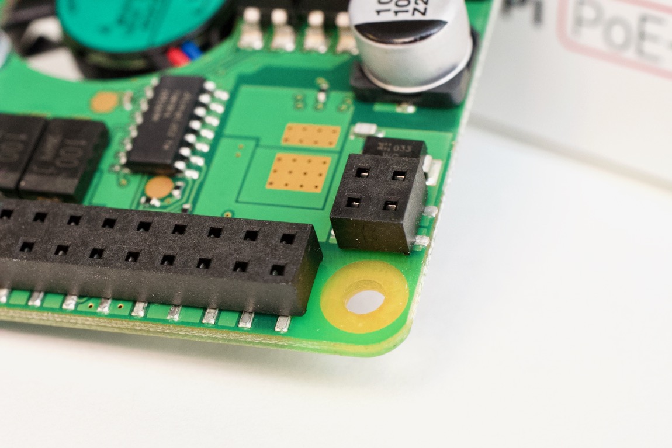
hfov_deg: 27.0
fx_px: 1400
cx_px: 336
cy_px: 224
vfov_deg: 18.2
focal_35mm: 75
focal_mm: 50
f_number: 8
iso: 3200
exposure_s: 1/160
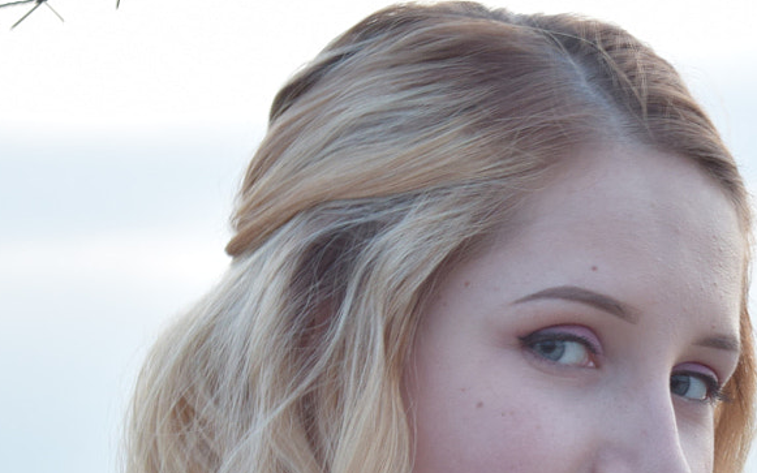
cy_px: 487
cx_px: 783
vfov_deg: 5.7
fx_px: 4774
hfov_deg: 9.0
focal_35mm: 231
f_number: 5.6
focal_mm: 55
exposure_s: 1/5
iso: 400
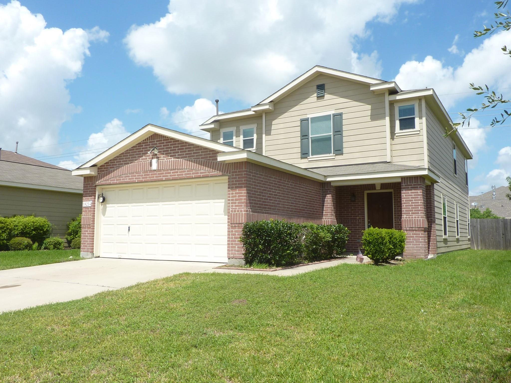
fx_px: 428
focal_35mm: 29
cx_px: 256
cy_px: 192
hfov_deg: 61.7
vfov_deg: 48.2
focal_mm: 4.1
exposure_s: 1/400
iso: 80
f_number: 4.5
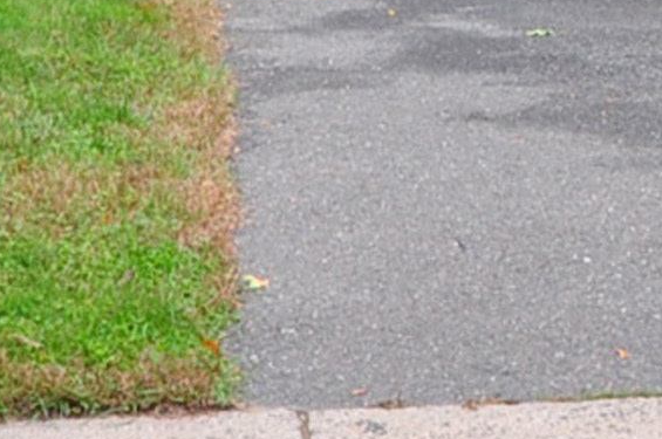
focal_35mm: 154
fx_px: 2828
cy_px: -518
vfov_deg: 8.3
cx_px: 1482
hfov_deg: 11.5
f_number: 8
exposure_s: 1/160
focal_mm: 20
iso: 500
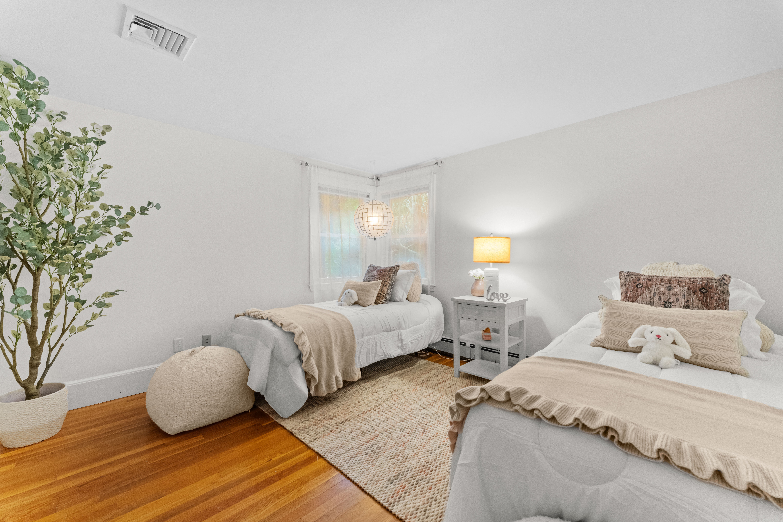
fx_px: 304
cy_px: 261
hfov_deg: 104.3
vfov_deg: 81.2
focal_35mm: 14
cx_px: 392
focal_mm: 14
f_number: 11
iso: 3200
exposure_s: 1
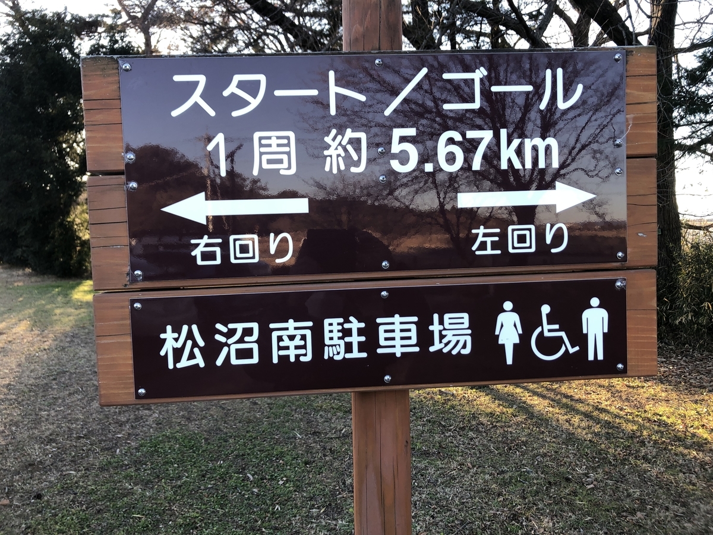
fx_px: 577
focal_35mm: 28
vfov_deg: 49.7
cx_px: 356
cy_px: 268
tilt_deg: -1.2
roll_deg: +3.2
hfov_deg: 63.4
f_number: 1.8
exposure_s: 1/120
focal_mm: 3.99
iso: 32
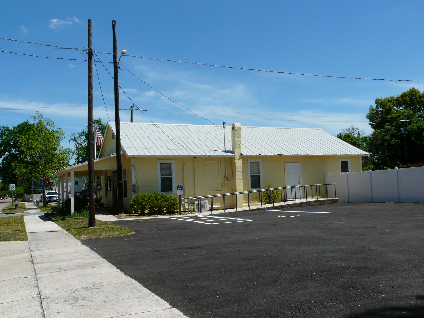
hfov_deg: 52.6
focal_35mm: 35
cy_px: 159
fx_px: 429
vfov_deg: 40.7
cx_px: 212
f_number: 7.1
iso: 100
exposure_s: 1/400
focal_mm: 5.7
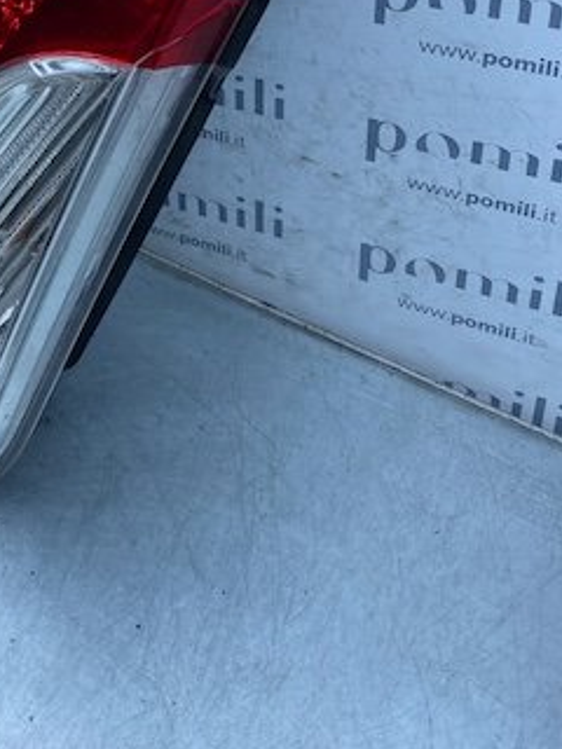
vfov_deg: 34.8
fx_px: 1126
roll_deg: -2.6
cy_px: 82
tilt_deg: -38.9
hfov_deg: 26.9
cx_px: 42
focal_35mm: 52
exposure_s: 1/805
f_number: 1.8
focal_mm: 4.25
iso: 32
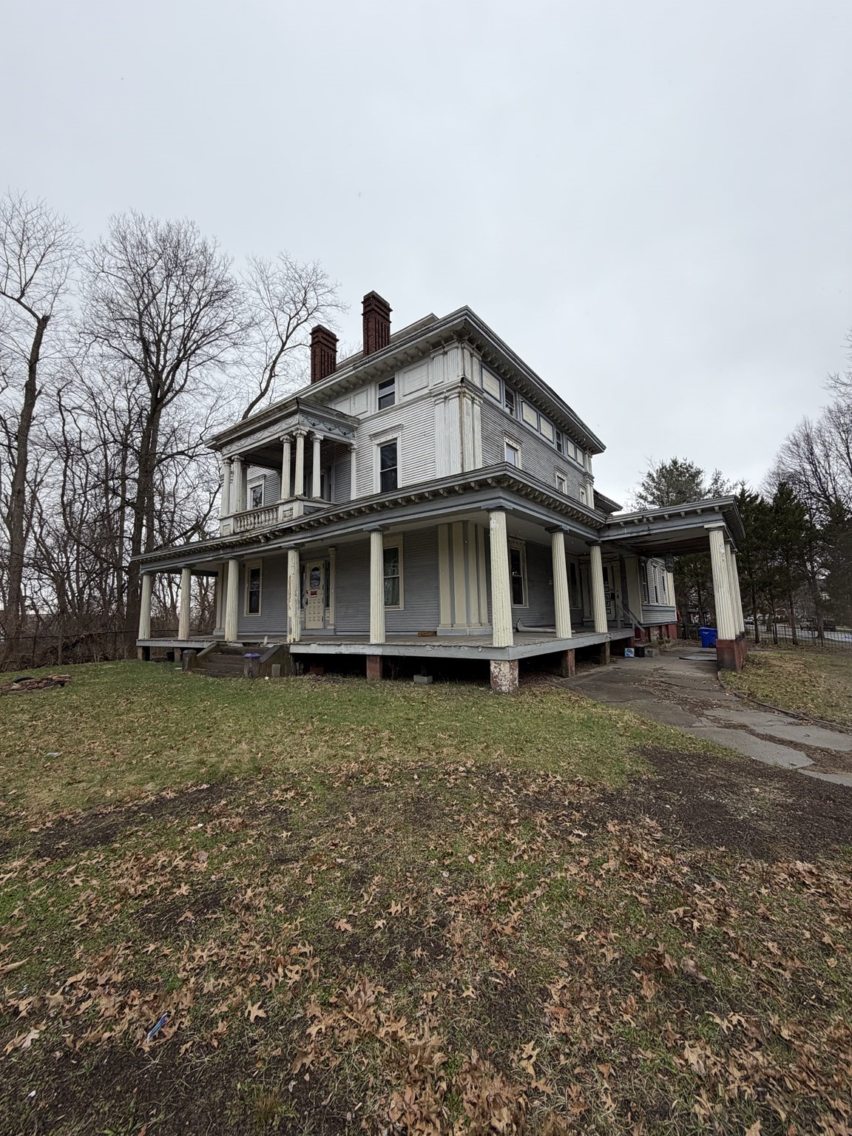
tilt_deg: +5.8
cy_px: 568
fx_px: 459
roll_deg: +0.9
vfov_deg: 102.1
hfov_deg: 85.7
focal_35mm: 14
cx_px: 426
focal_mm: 2.22
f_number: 2.2
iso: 40
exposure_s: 1/590
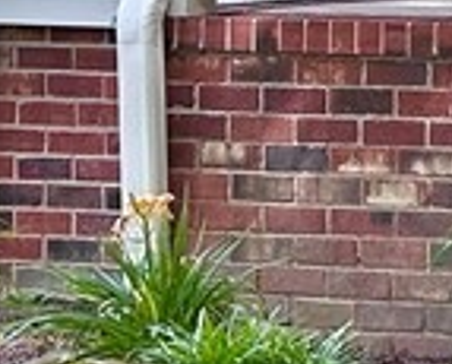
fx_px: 4491
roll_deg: -0.5
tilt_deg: +0.4
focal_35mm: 335
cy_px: -206
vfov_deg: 4.6
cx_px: 1432
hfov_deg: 5.4
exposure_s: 1/152
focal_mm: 6.86
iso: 50
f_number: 1.78
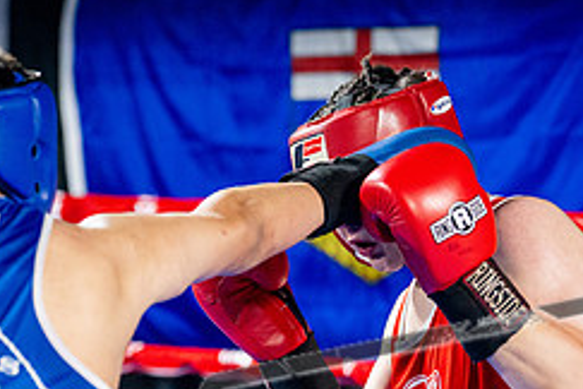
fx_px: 3562
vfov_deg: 6.2
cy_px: 414
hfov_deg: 9.3
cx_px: 204
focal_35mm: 220
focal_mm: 92
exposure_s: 1/1000
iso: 4000
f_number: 2
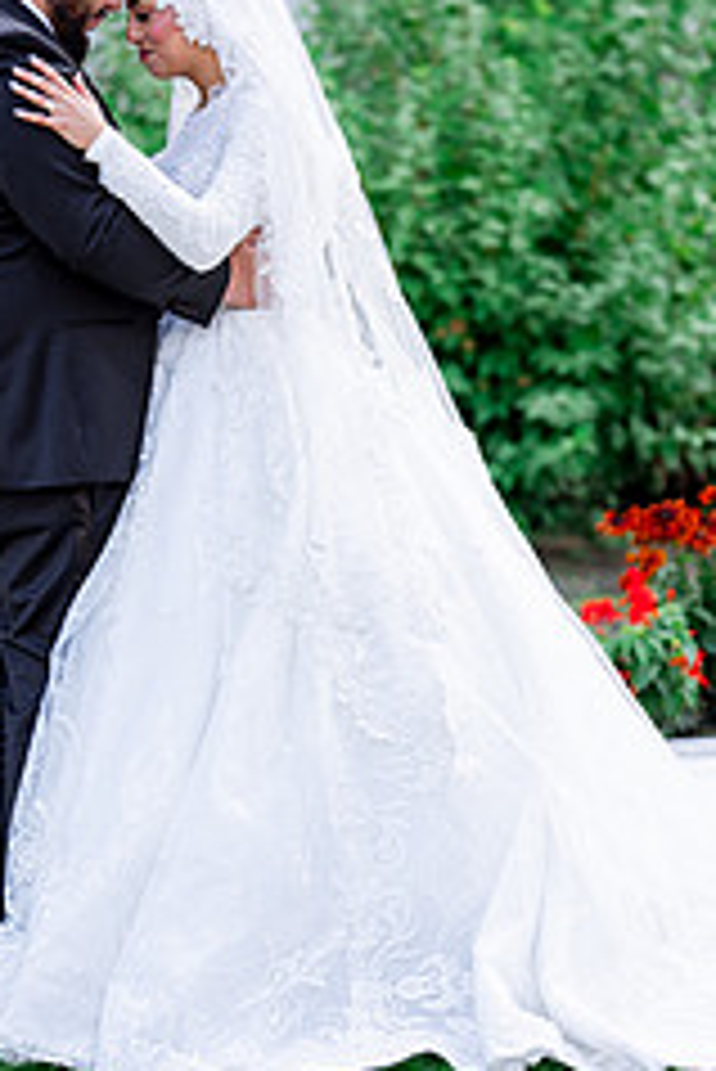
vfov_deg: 14.6
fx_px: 4170
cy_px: 504
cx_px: 437
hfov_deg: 9.8
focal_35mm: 140
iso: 100
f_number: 2
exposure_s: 1/640
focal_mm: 74
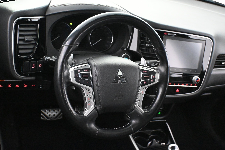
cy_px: 75
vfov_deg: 29.9
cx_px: 112
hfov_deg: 43.6
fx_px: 281
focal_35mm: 45
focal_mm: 30
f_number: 4.8
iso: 12800
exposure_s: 1/50
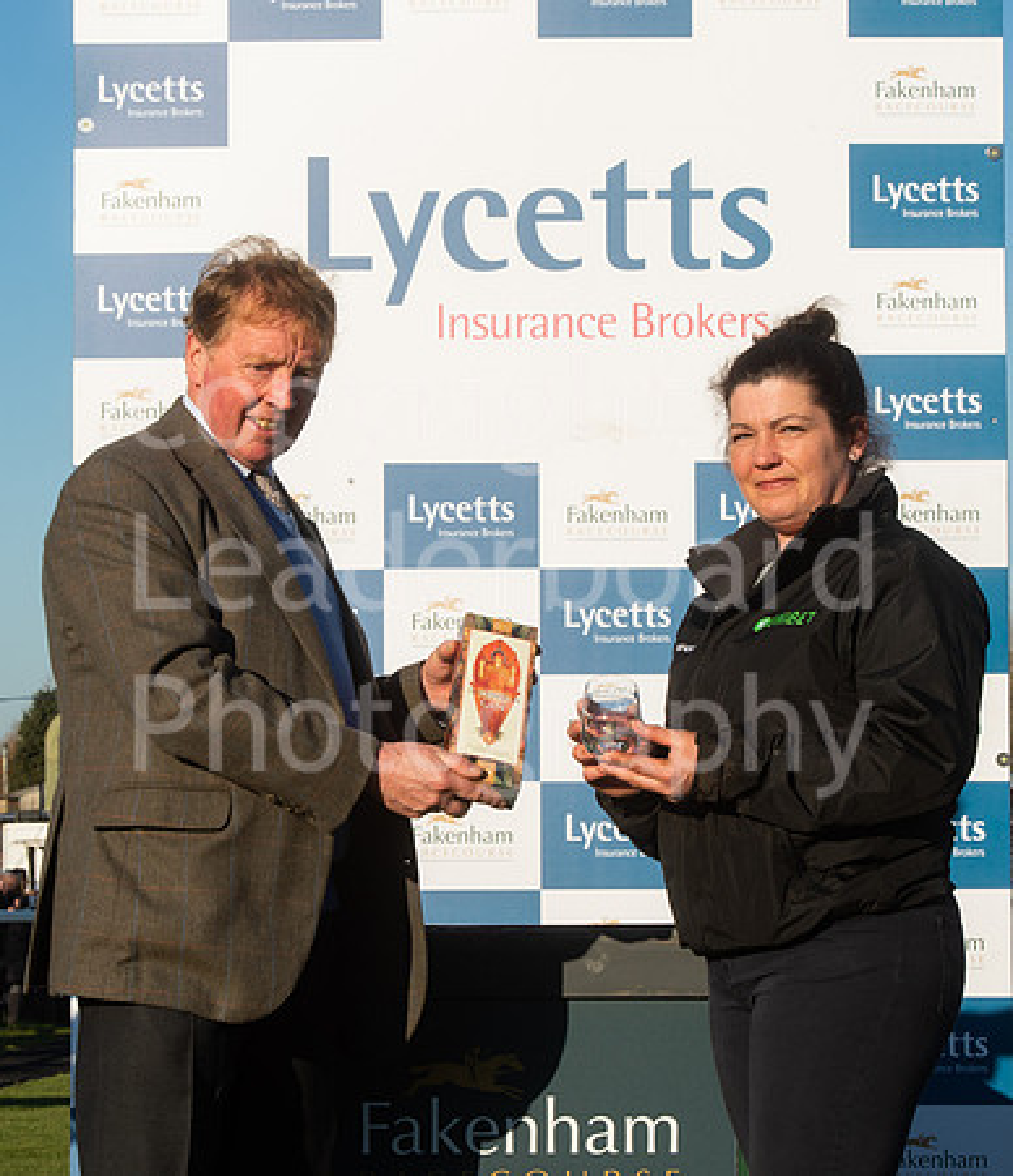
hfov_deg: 12.4
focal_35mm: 130
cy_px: 588
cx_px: 484
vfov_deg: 14.4
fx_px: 4653
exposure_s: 1/250
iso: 400
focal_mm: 95
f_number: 22
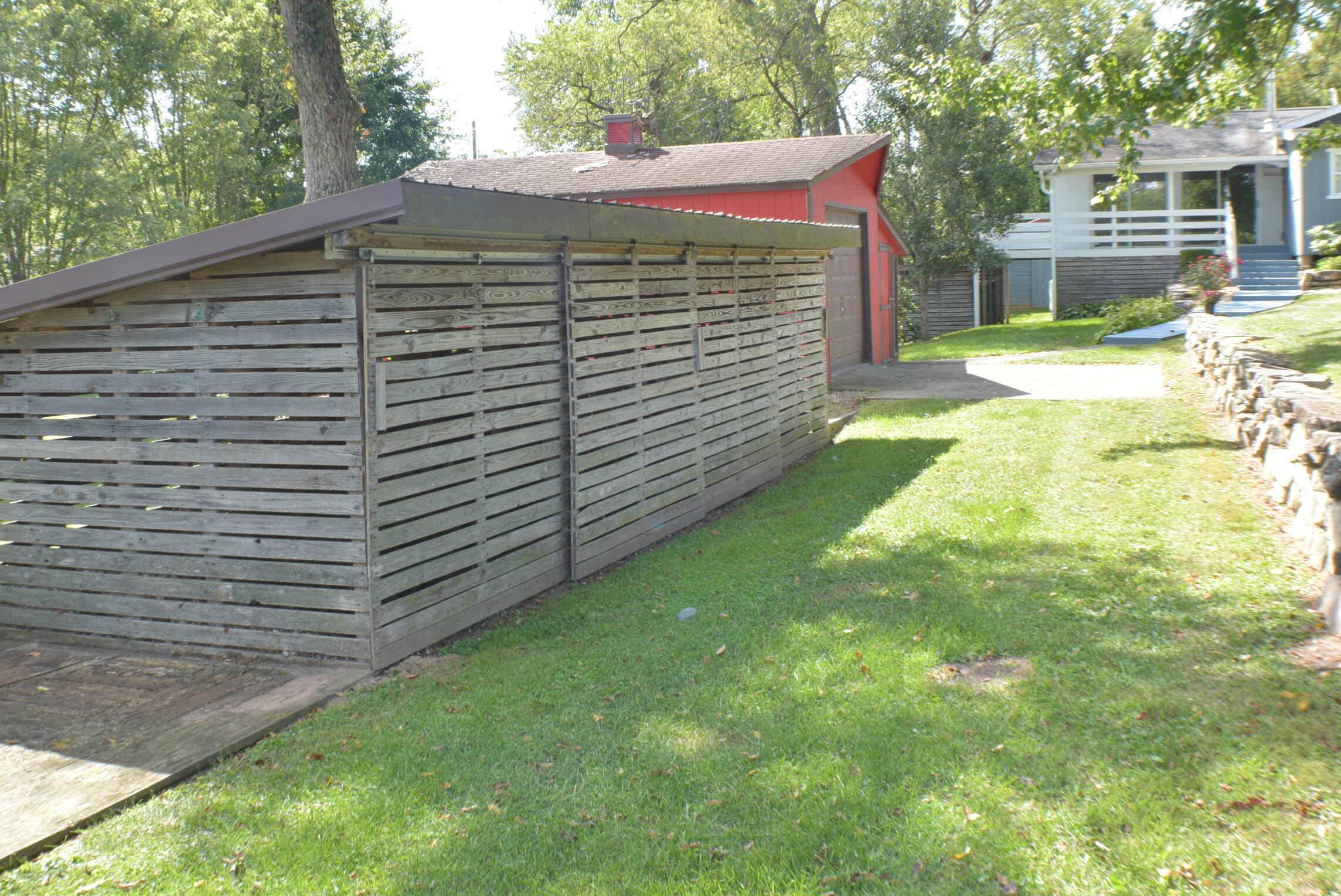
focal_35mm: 51
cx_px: 605
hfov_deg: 38.8
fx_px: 1901
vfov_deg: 26.4
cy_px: 324
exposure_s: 1/40
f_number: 16
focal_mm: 26
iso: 320
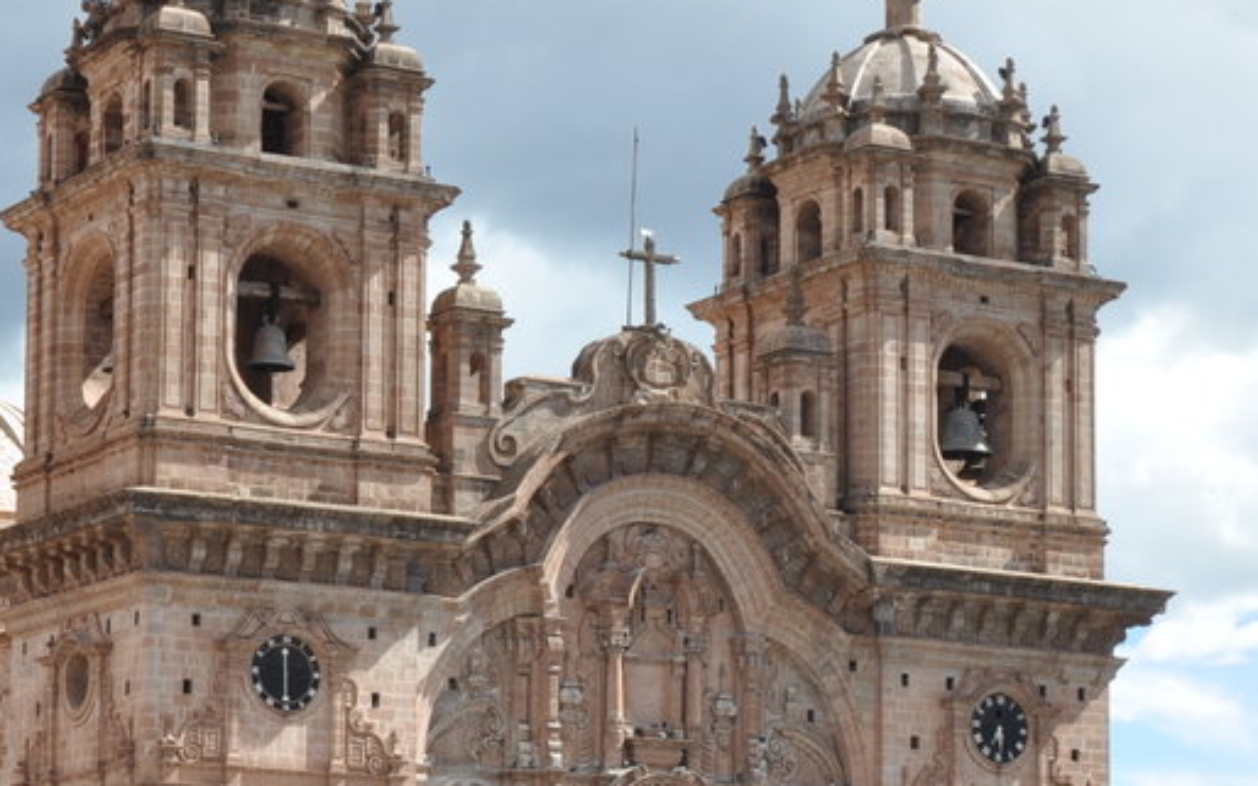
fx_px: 3908
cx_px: 436
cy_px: 628
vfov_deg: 11.4
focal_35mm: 114
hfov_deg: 18.2
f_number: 13
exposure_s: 1/160
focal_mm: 32
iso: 200
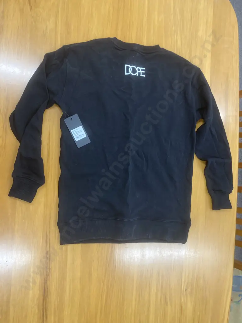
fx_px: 261
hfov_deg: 49.7
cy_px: 162
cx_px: 121
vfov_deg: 63.4
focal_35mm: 28
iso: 100
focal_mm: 3.99
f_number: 1.8
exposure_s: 1/50
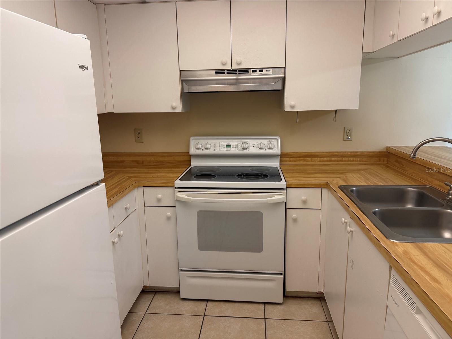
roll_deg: +0.3
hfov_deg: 71.6
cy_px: 170
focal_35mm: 24
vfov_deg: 56.8
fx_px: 313
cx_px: 226
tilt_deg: -12.4
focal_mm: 6.76
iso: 160
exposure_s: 1/60
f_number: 1.78
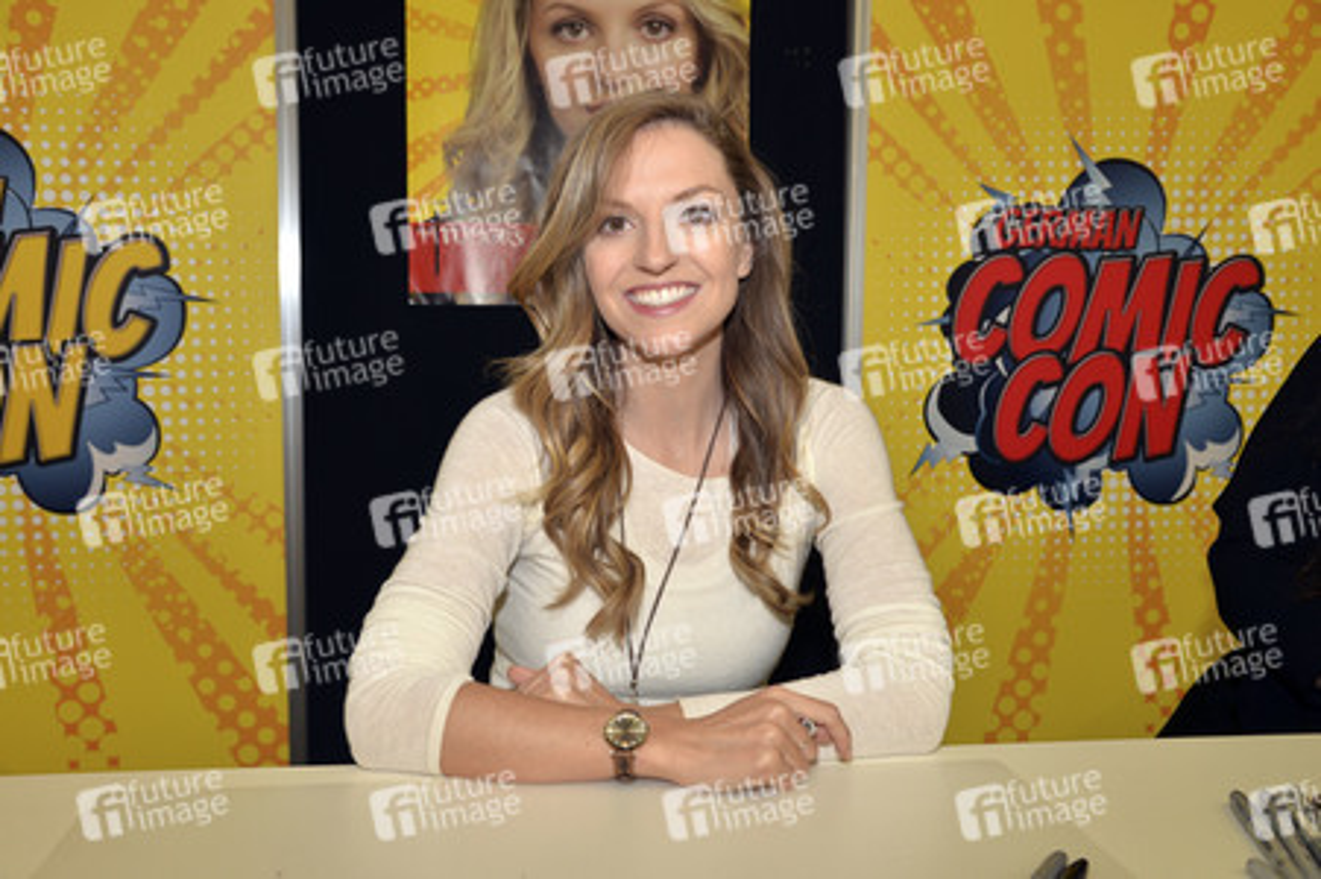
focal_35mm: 32
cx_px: 660
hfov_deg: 58.8
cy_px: 440
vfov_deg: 41.1
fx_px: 1173
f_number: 7.1
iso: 1000
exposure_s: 1/60
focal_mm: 32
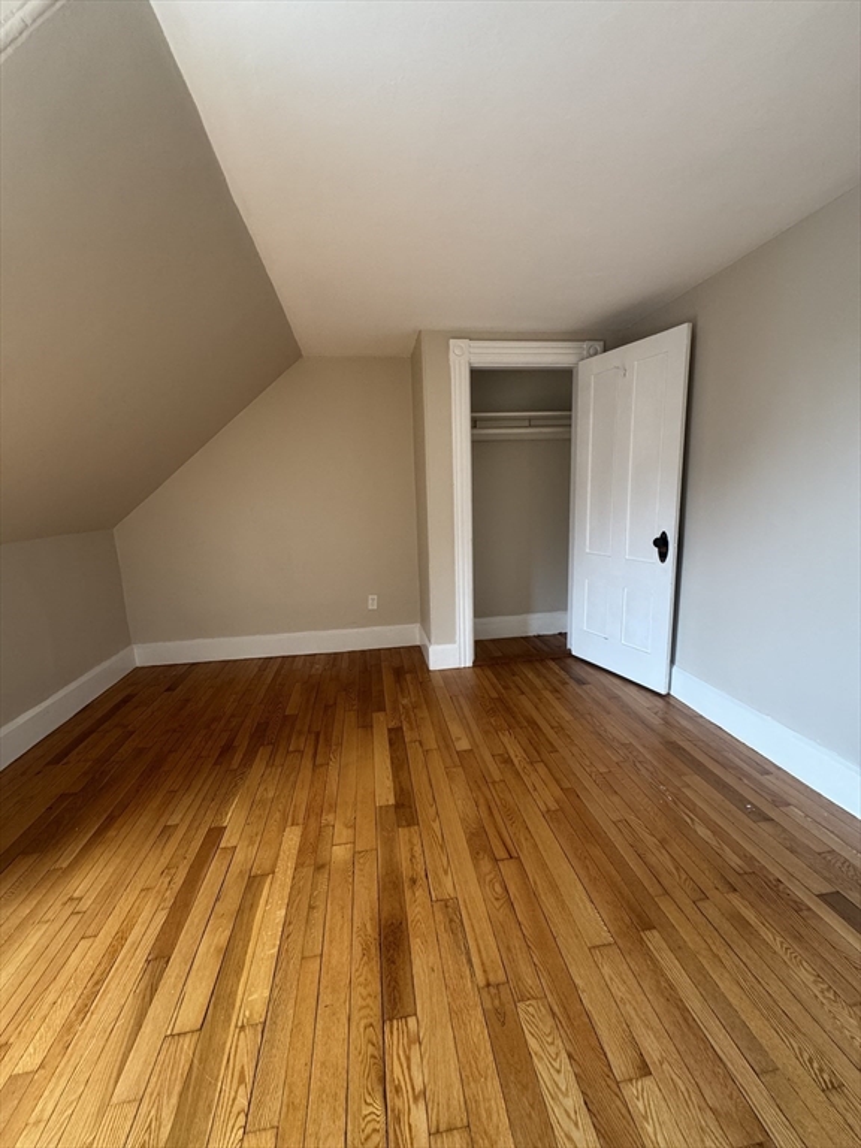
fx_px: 464
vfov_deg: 102.1
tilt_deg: -10.8
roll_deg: +1.8
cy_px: 574
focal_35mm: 14
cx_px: 430
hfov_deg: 85.7
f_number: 2.2
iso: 200
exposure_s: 1/99
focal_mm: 2.22
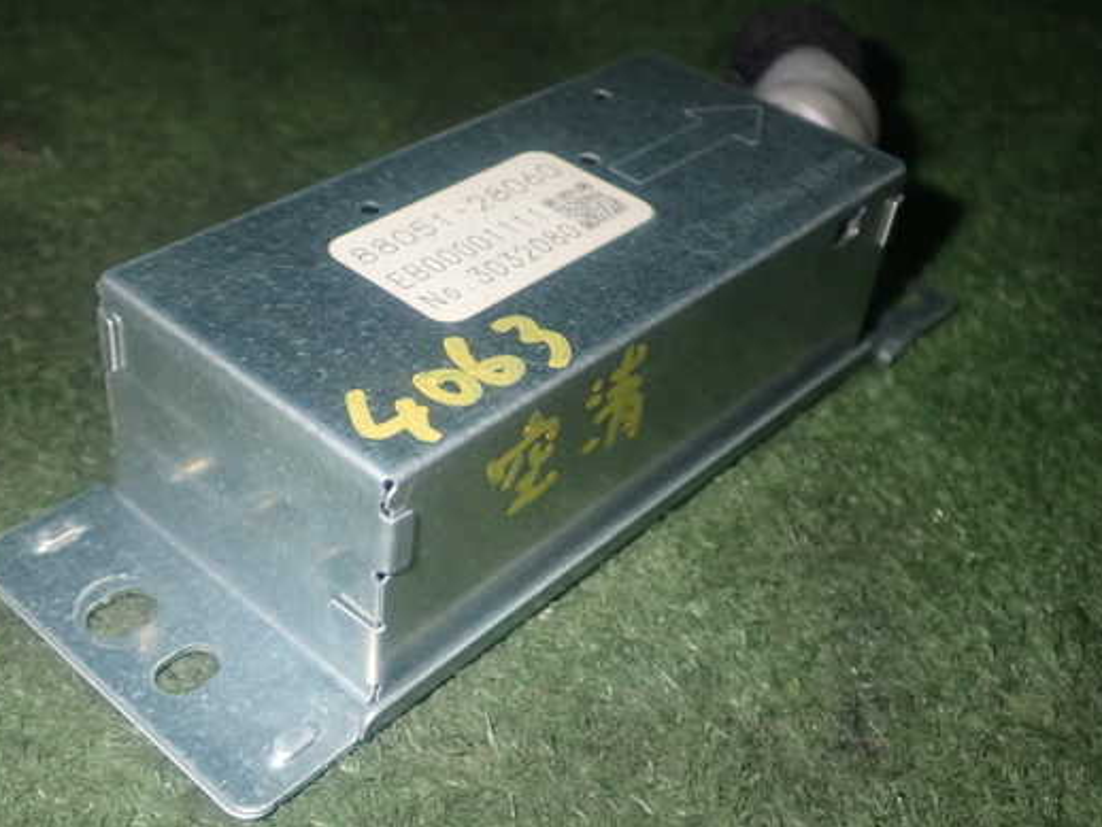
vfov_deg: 32.9
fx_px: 1401
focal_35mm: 44
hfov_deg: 42.8
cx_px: 472
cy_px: 425
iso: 250
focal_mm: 6.83
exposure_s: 1/40
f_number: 8
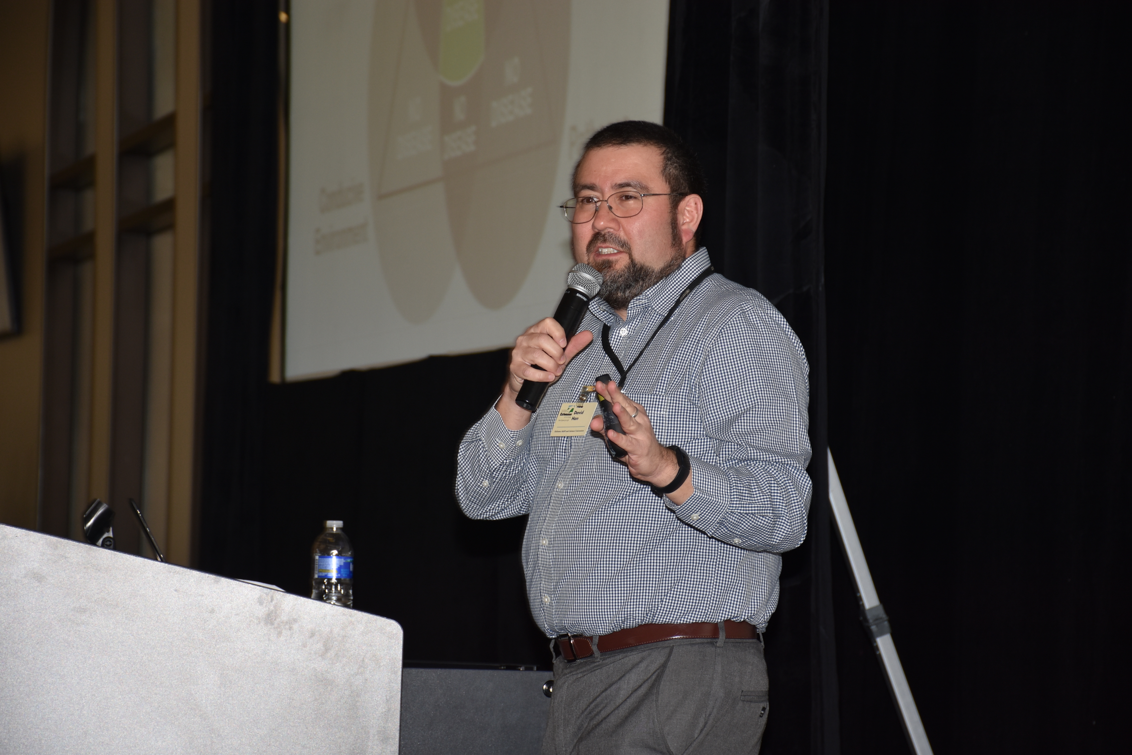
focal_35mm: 128
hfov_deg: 16.1
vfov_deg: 10.8
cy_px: 378
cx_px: 566
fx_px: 4010
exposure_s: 1/60
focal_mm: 85
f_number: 5.3
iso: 200
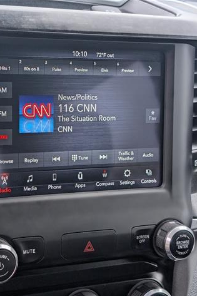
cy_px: 150
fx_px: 567
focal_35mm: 69
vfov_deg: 29.3
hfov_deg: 19.6
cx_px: 53
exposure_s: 1/120
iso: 19
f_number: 1.68
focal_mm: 6.9
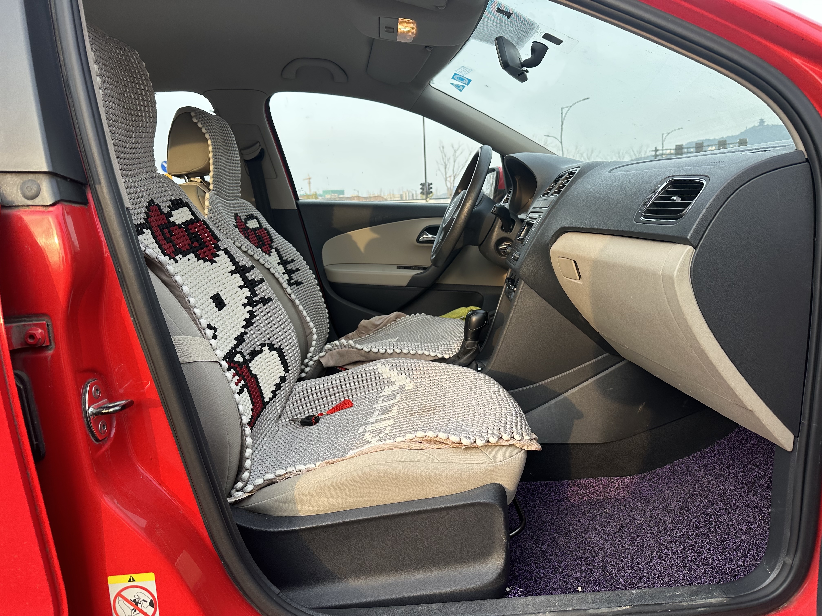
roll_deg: +3.6
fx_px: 570
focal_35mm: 24
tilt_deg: -9.5
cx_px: 411
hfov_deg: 71.6
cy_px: 308
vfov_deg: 56.8
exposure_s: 1/364
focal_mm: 6.86
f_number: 1.78
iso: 80
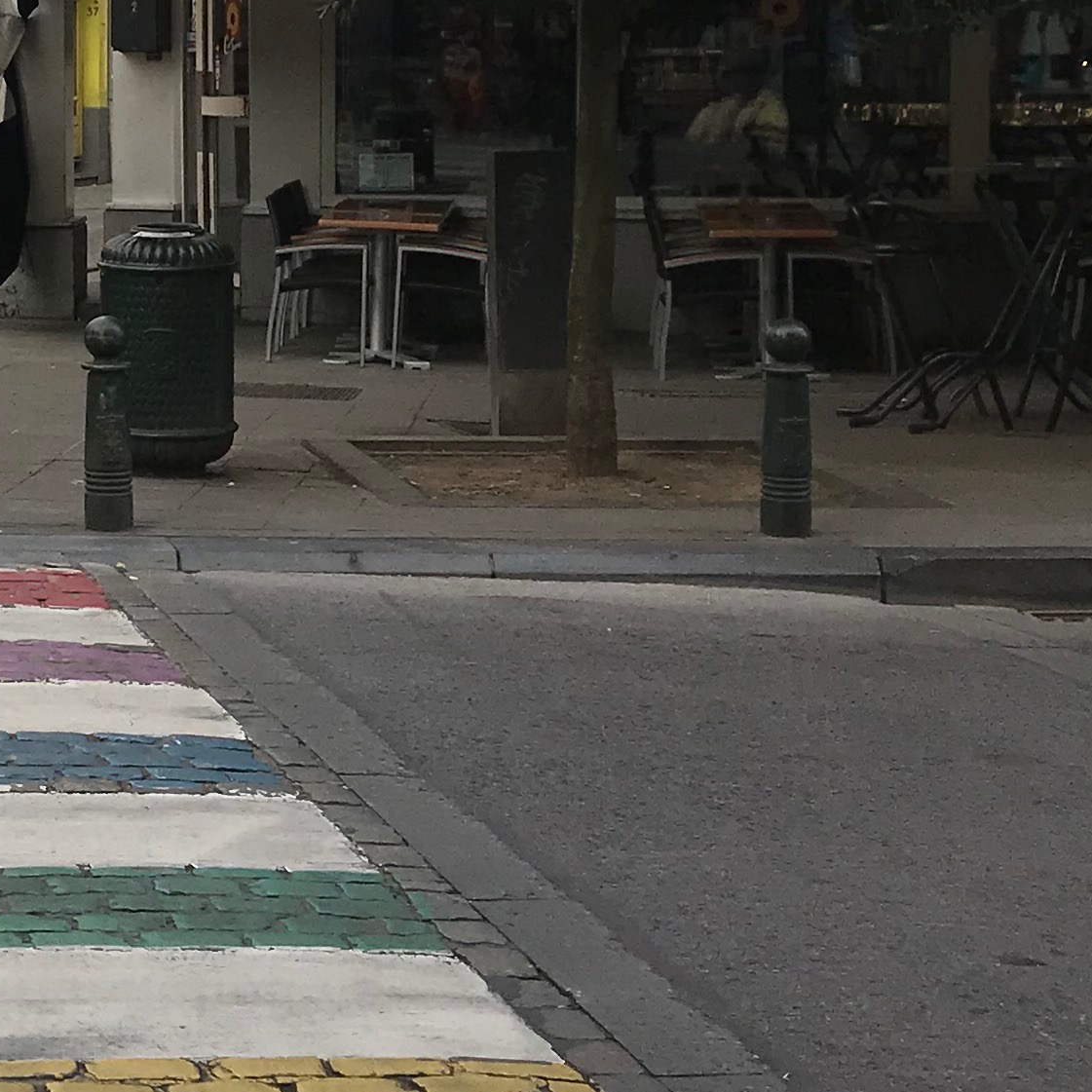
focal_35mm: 89
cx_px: -374
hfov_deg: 18.1
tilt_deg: -2.5
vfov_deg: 19.3
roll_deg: +0.1
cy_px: 218
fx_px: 3176
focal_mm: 3.99
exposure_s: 1/622
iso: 20
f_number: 1.8
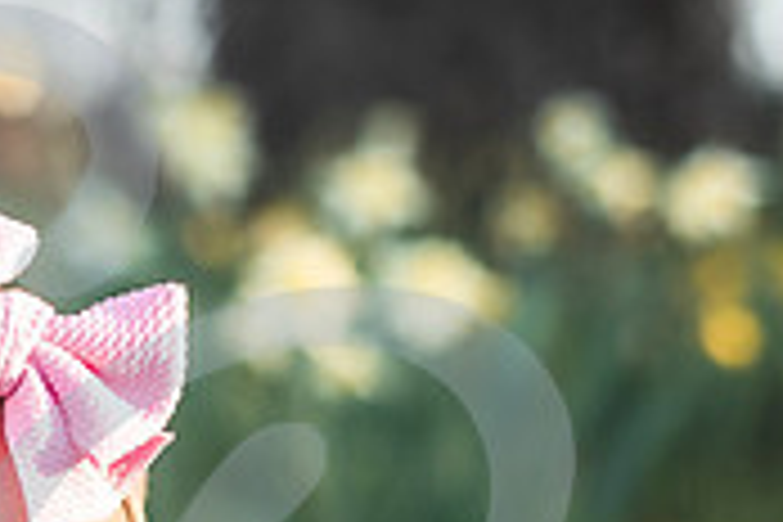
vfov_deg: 8.0
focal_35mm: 167
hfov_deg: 12.1
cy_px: 844
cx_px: -140
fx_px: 3632
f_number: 2.8
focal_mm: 50
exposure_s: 1/200
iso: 100
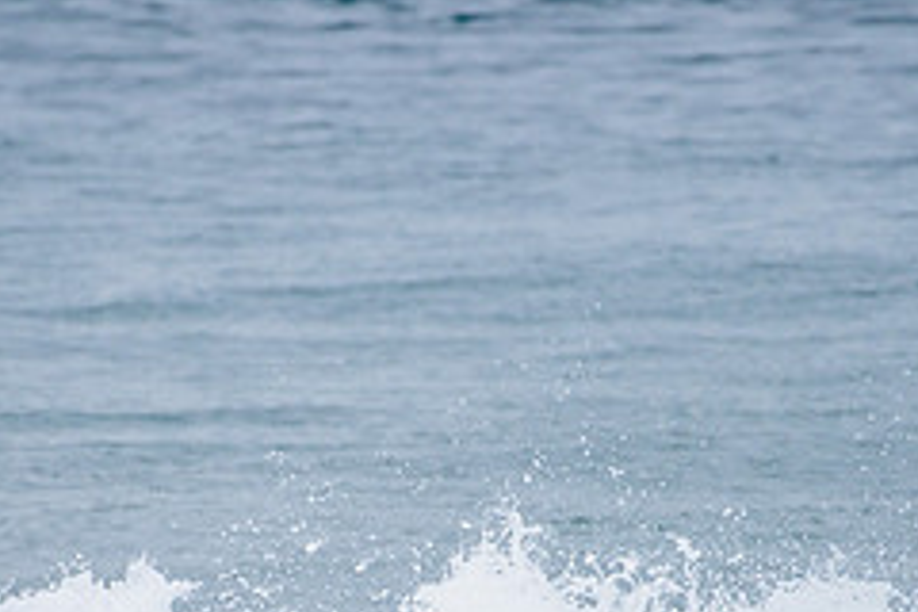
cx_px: 363
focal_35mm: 1208
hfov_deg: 1.7
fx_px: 30802
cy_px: 702
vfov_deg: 1.1
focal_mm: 500
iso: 400
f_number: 5.6
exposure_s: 1/2000
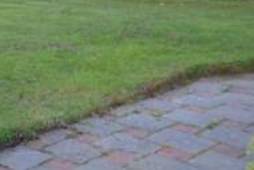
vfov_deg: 19.4
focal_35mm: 62
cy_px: -77
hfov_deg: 25.5
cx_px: -113
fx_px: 438
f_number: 4
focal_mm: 12
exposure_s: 1/125
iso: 280
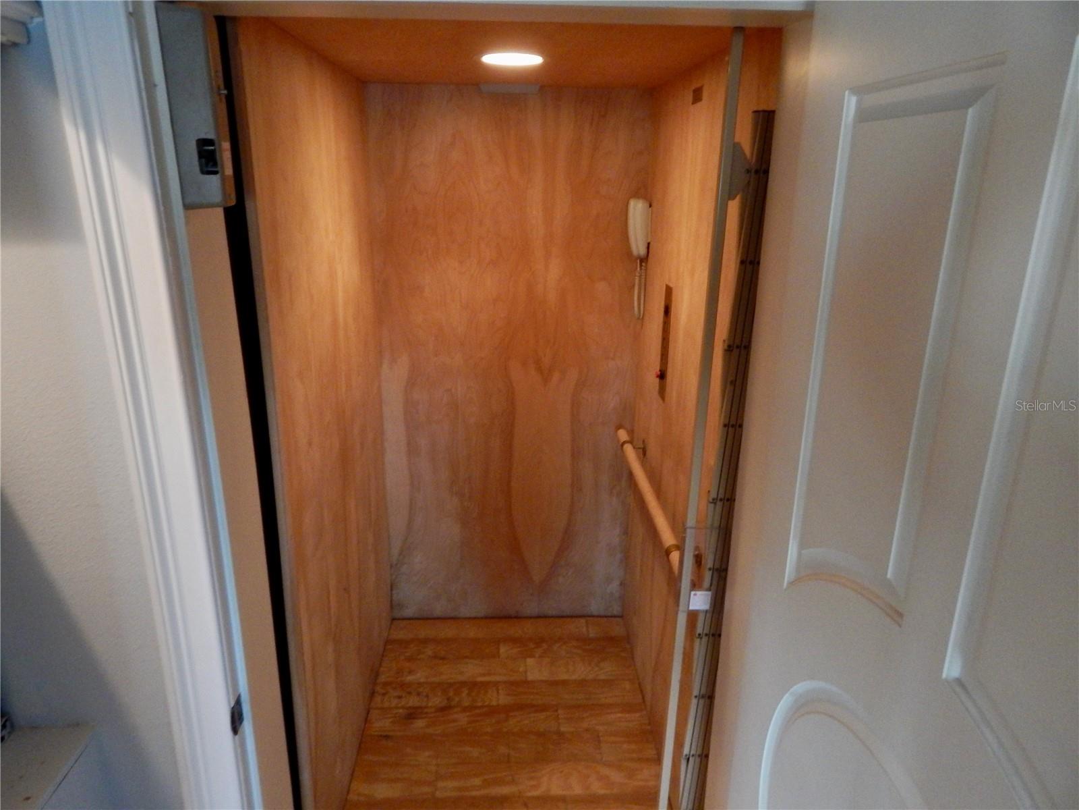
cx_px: 540
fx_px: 686
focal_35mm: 22
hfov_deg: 76.4
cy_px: 405
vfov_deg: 61.1
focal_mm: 4
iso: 400
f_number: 3
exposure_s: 1/20
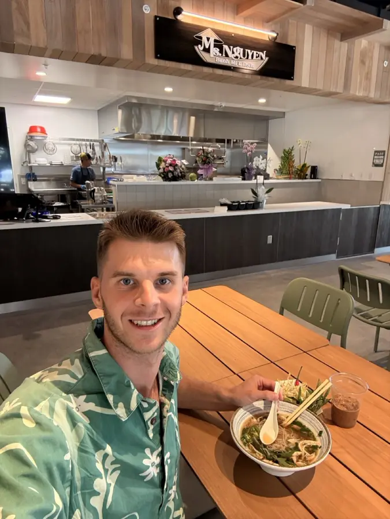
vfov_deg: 73.9
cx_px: 195
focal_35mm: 23
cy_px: 260
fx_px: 346
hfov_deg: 58.9
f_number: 1.9
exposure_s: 1/60
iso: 160
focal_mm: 2.69
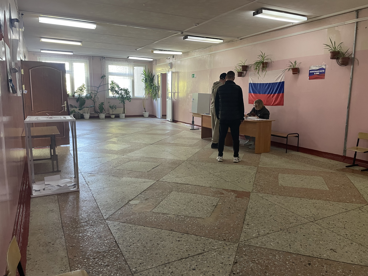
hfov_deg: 67.3
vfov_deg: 53.1
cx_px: 184
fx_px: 276
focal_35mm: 26
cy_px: 138
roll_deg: -0.1
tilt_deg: -8.5
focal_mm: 4.2
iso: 160
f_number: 1.6
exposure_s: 1/50
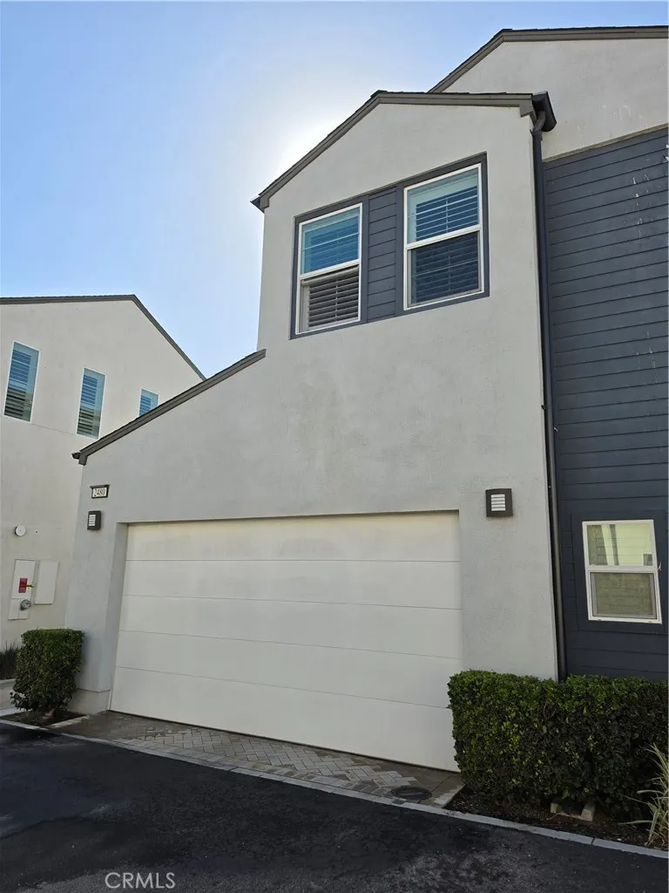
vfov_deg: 73.9
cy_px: 446
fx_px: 593
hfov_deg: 58.9
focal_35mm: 23
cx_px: 334
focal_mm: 6.5
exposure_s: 1/7939
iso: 50
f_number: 1.4
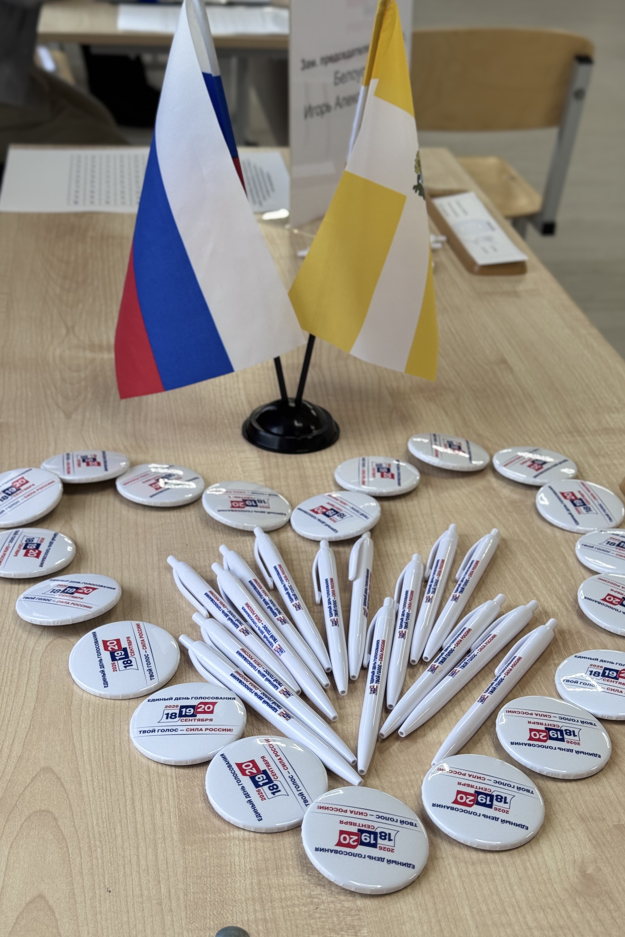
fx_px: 1302
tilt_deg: -27.9
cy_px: 468
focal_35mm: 50
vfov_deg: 39.6
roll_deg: -2.8
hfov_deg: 27.0
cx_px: 344
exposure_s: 1/180
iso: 64
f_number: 1.78
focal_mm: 6.76
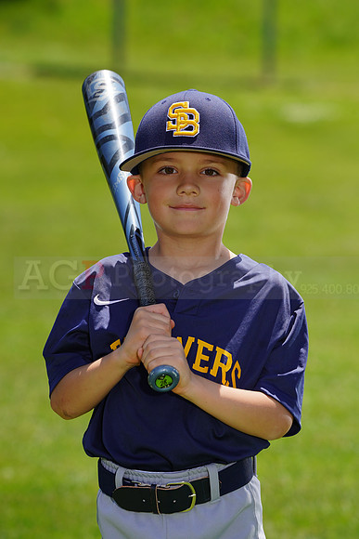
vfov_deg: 7.5
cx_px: 180
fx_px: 4096
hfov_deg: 5.0
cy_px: 270
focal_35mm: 274
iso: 100
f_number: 9
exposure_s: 1/250
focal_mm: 274
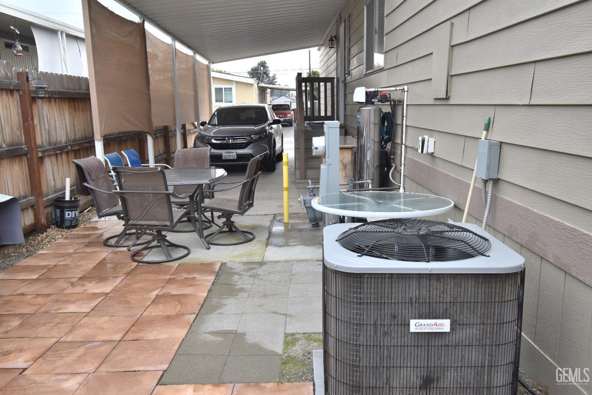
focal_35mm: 30
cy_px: 198
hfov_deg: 61.9
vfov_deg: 43.6
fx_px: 493
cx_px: 296
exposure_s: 1/250
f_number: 8
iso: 200
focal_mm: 20
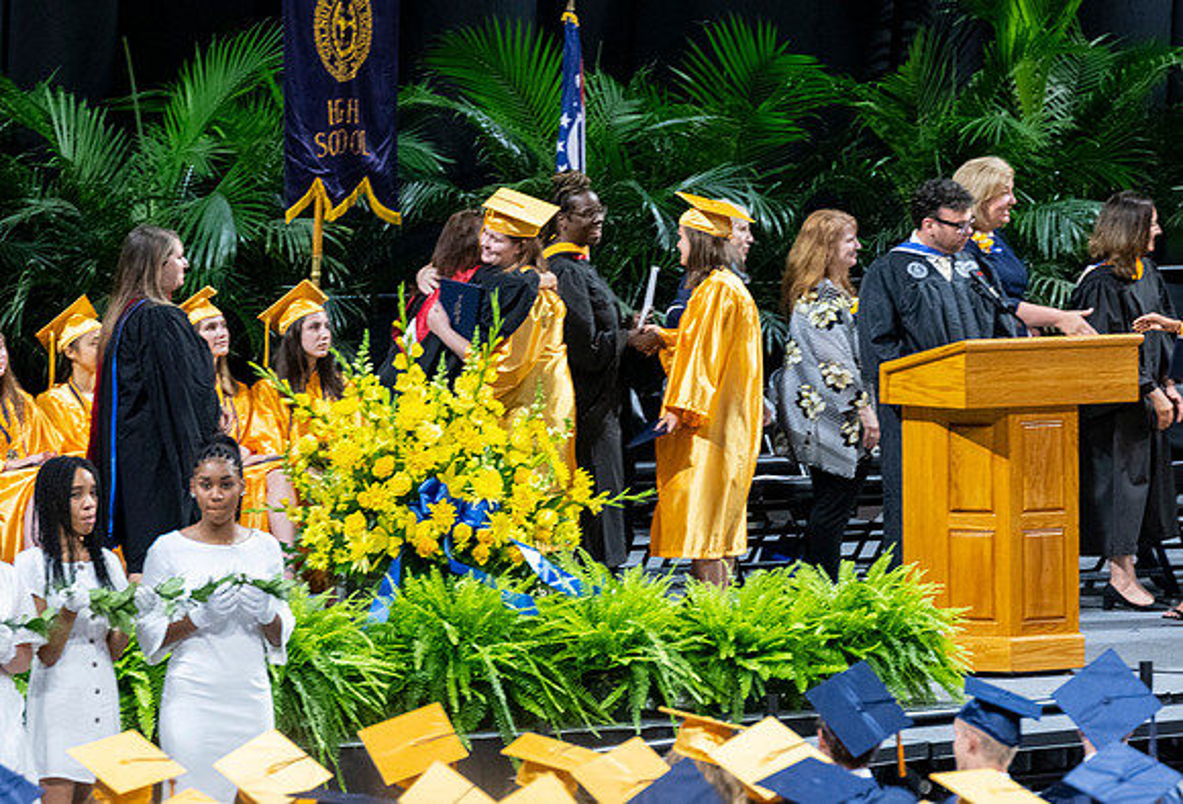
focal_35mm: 298
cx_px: 691
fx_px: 9848
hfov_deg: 6.9
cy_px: 484
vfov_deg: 4.7
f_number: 4
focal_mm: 200
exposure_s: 1/200
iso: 2000
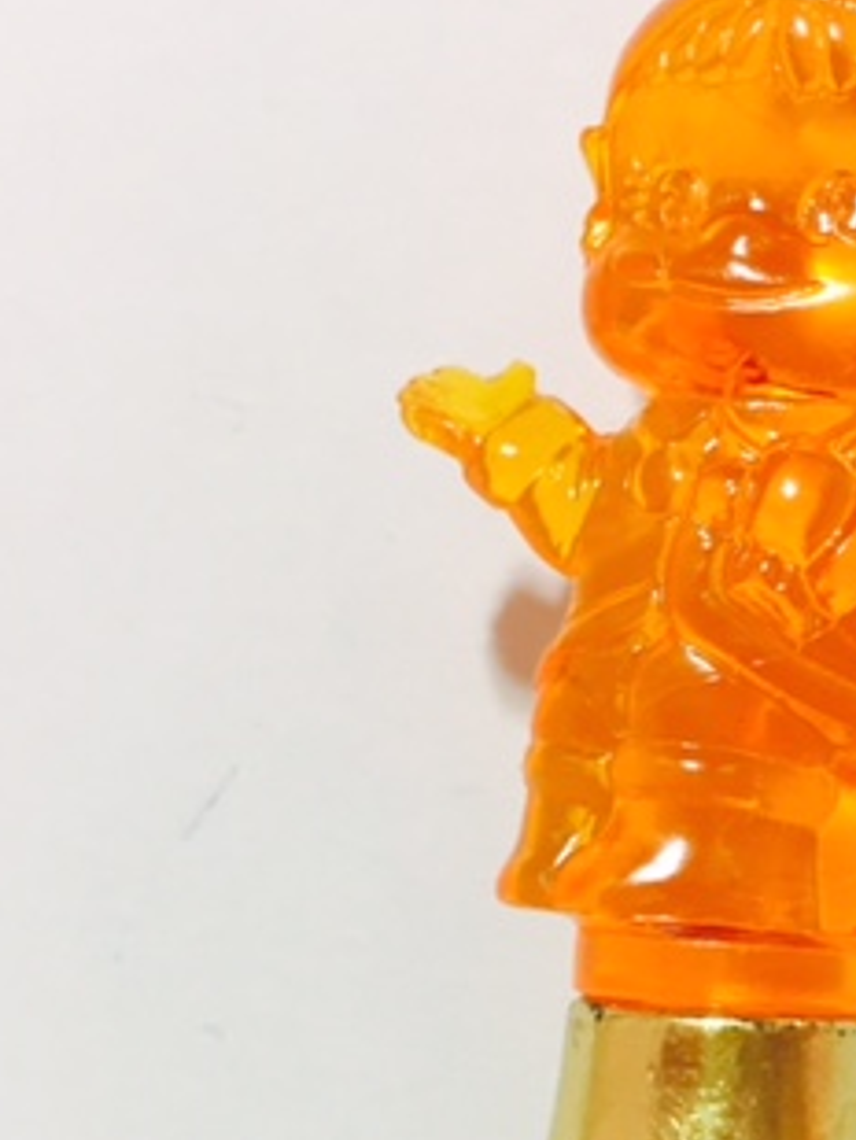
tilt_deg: -20.8
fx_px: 1977
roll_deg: -1.3
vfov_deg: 30.8
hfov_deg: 23.7
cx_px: 793
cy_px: 1018
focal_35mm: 60
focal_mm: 4.15
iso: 100
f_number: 2.2
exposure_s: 1/33
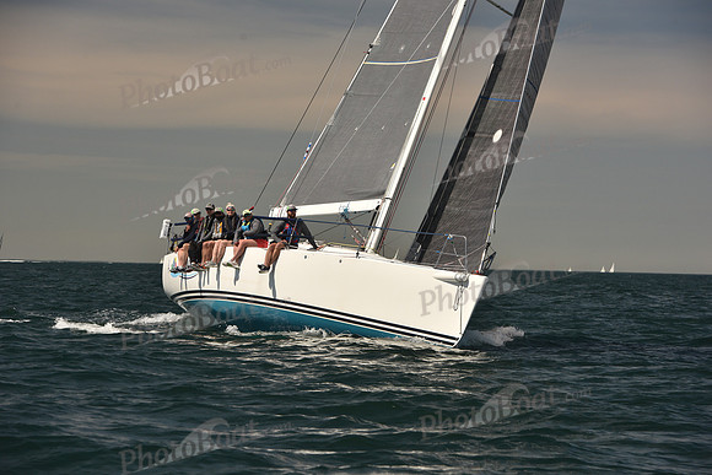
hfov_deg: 15.2
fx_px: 2670
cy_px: 238
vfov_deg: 10.2
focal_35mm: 135
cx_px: 356
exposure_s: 1/640
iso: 250
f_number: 7.1
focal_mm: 135
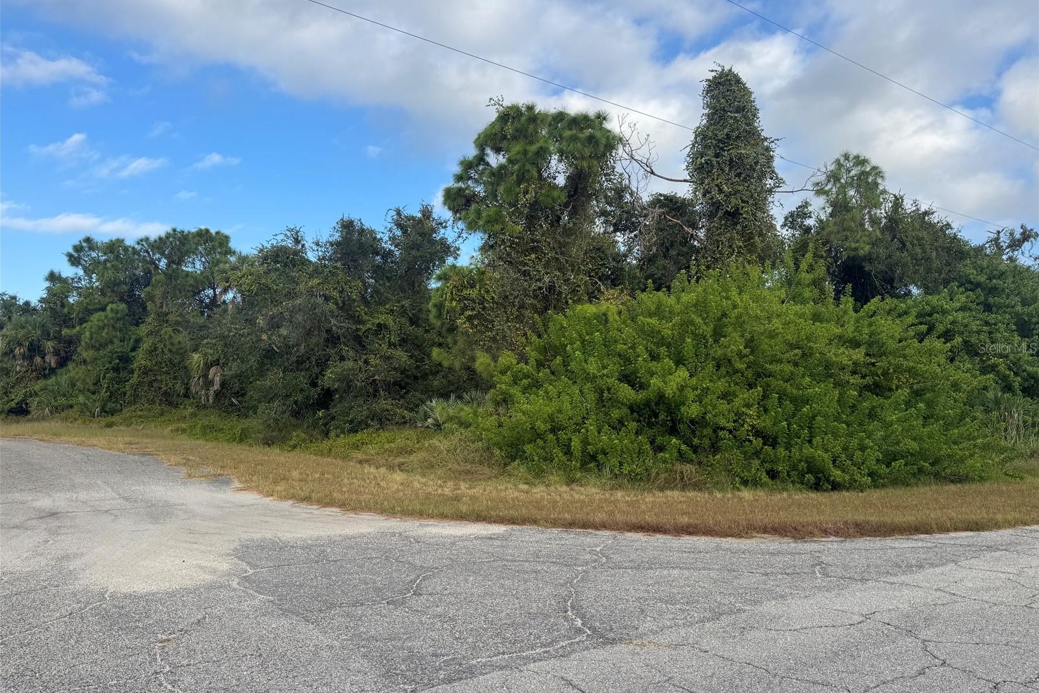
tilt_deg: +2.9
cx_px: 520
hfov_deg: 71.5
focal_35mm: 25
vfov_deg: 51.3
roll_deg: -2.5
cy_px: 347
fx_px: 721
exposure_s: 1/2415
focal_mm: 6.76
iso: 80
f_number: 1.78
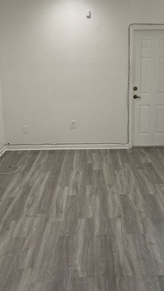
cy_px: 156
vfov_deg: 41.3
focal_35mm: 50
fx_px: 386
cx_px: 100
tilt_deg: -13.1
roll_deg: +0.7
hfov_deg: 23.9
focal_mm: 4.25
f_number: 1.8
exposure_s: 1/120
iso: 80
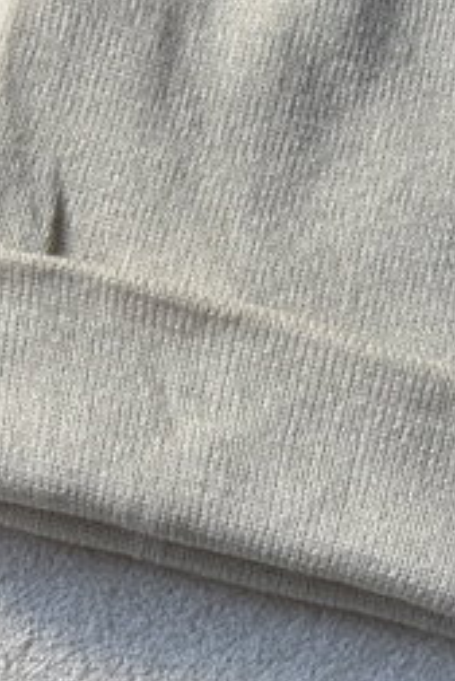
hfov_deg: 13.0
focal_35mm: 105
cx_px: 315
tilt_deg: -76.4
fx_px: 1988
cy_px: 152
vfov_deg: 19.3
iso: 100
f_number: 1.78
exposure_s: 1/121
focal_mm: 6.76
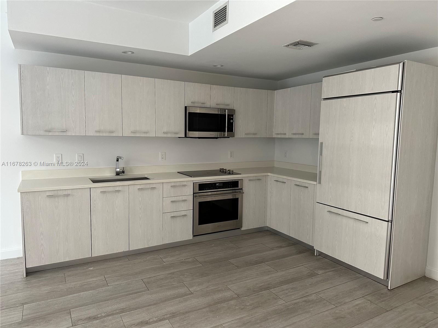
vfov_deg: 56.8
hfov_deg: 71.6
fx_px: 304
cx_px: 219
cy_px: 164
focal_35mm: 24
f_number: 1.78
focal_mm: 6.86
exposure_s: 1/60
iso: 200
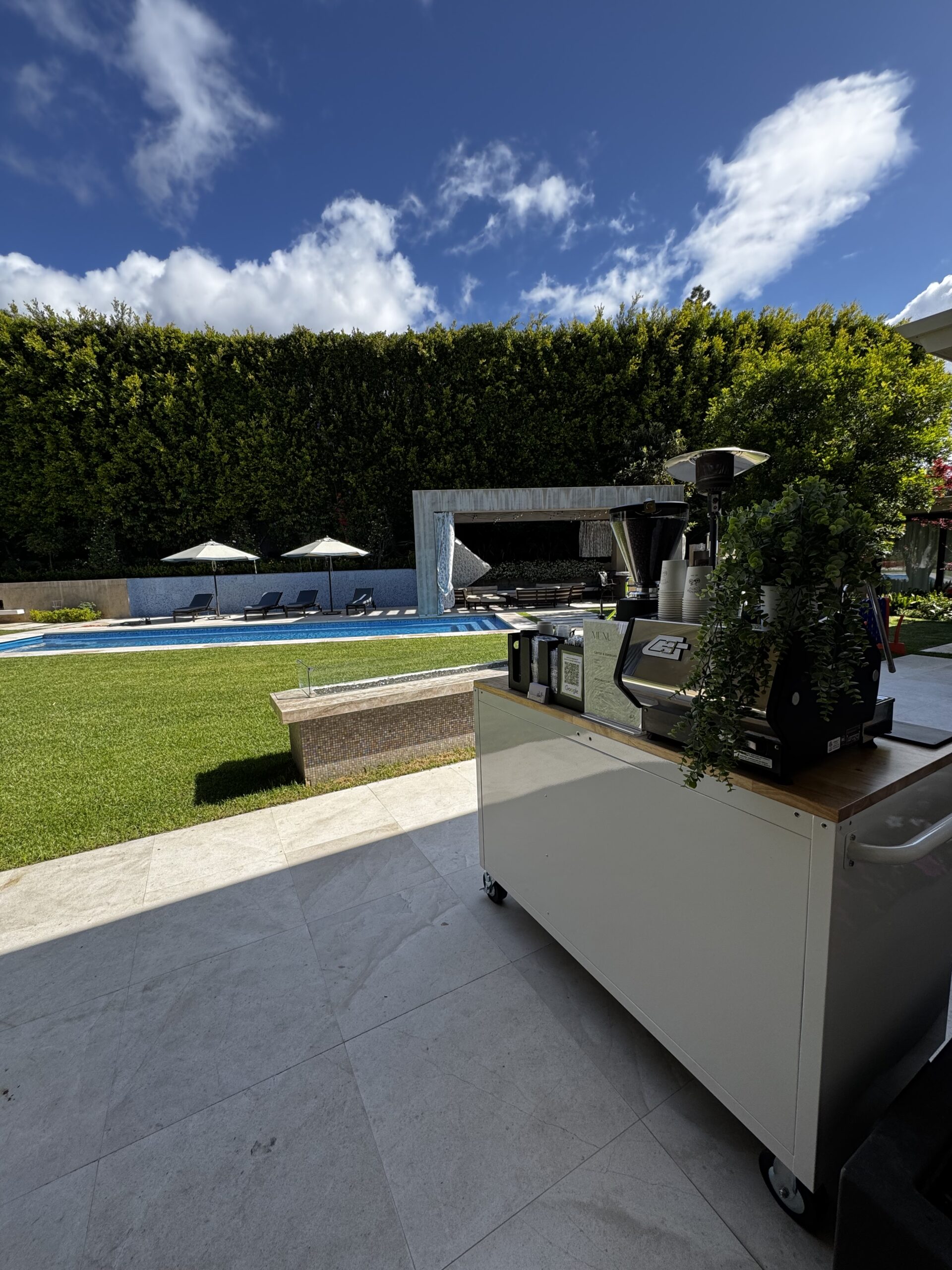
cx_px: 476
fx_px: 513
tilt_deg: -7.5
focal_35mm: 14
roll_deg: +1.5
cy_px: 635
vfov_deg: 102.1
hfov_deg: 85.7
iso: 50
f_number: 2.2
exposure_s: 1/749
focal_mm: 2.22
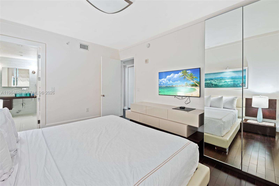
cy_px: 93
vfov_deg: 81.2
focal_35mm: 14
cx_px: 140
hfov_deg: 104.2
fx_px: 109
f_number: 8
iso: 900
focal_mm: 14
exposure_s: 1/13
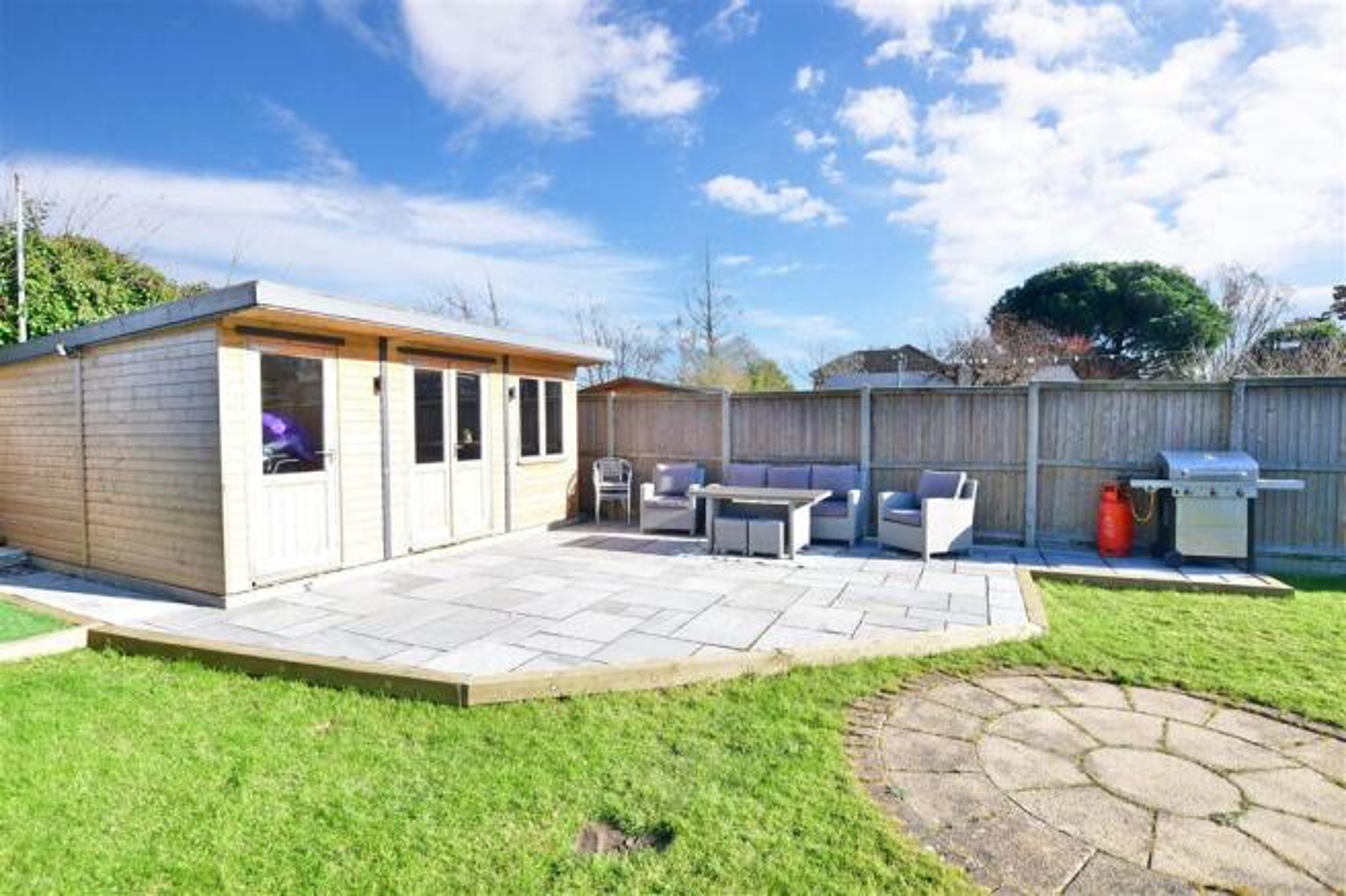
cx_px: 673
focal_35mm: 15
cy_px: 448
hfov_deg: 100.4
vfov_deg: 77.3
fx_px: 561
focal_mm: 10
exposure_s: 1/200
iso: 160
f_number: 6.3
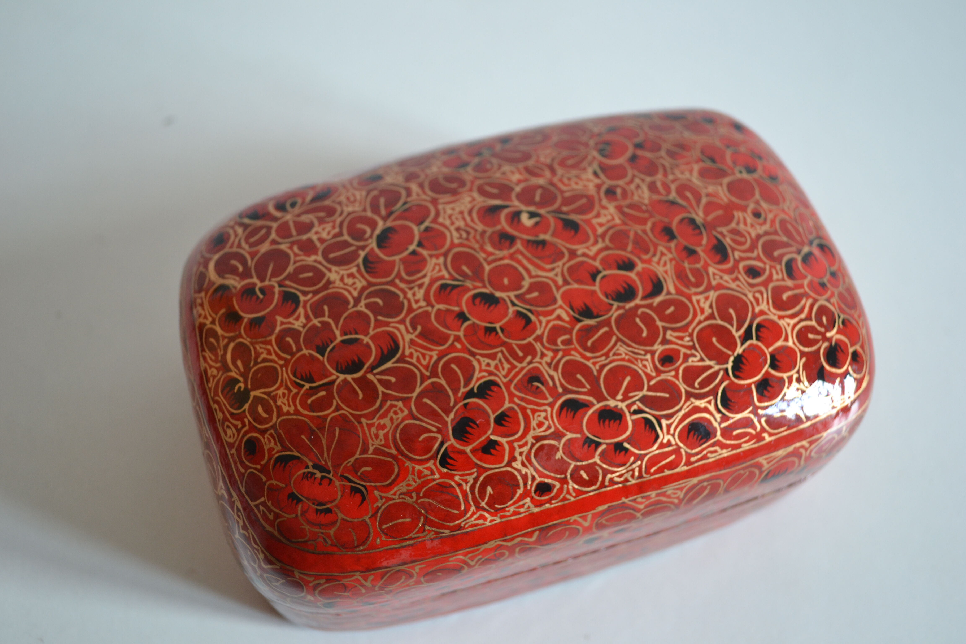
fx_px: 1046
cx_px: 483
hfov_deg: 49.6
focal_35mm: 39
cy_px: 322
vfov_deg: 34.2
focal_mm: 26
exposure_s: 1/15
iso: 400
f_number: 4.2
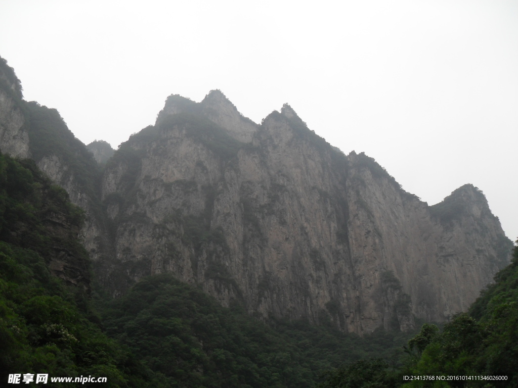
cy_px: 194
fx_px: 524
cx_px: 259
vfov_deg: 40.7
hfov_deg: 52.6
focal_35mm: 35
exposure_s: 1/180
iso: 100
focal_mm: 6.2
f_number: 2.8
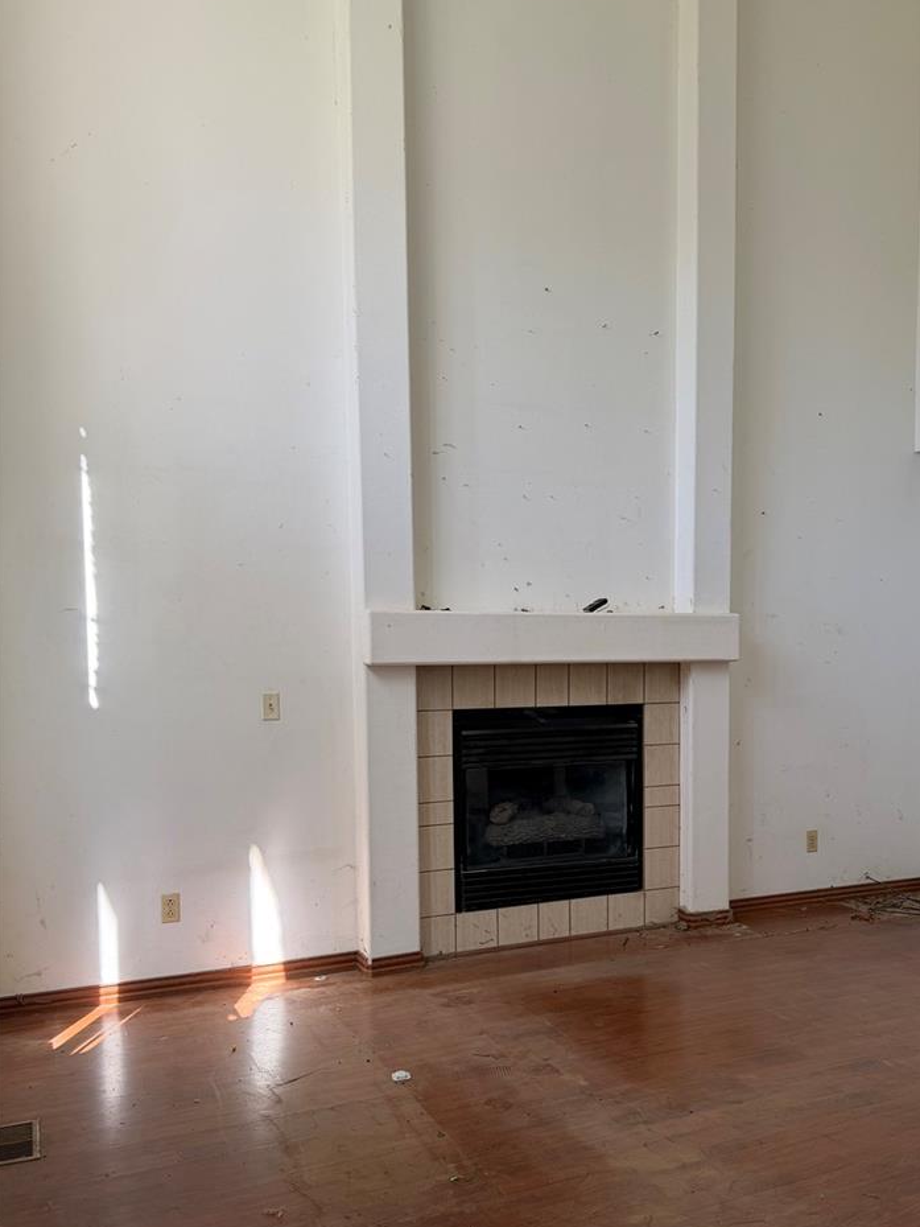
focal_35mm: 31
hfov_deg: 45.0
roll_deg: -0.4
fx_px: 1098
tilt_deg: -4.5
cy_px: 729
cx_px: 587
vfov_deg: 57.9
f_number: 1.78
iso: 100
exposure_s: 1/121
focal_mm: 6.76
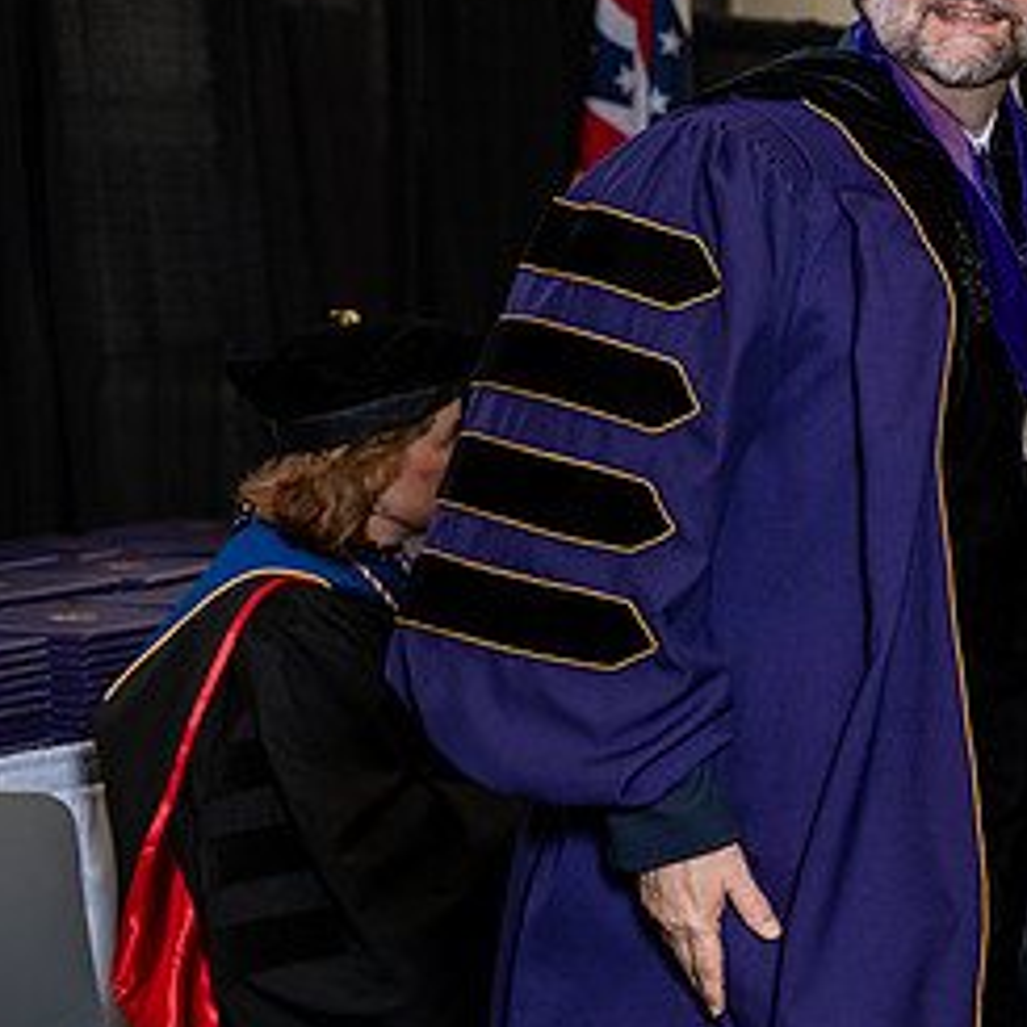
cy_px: 342
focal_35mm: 141
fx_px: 4733
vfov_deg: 12.4
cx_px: 1073
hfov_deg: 12.2
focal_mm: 70
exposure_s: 1/200
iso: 1250
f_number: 5
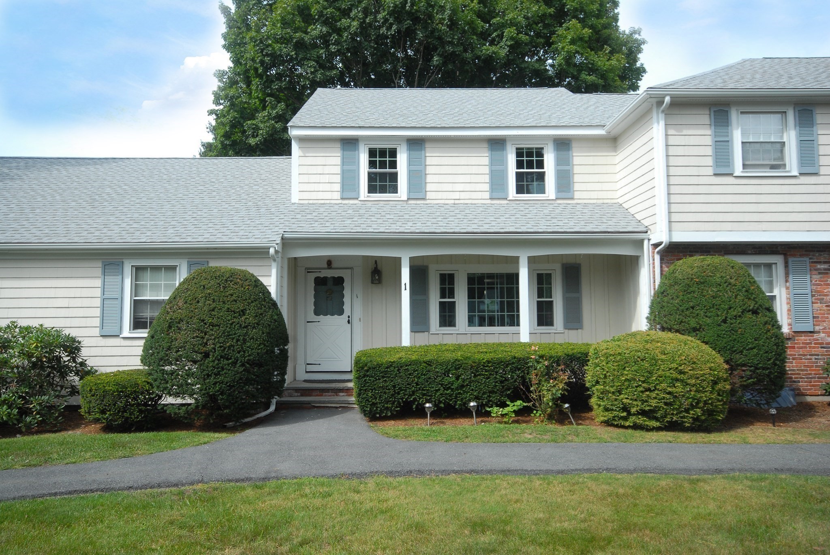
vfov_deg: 50.5
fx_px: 589
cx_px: 415
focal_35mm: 26
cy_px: 278
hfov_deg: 70.4
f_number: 11
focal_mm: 17
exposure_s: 1/100
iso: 250
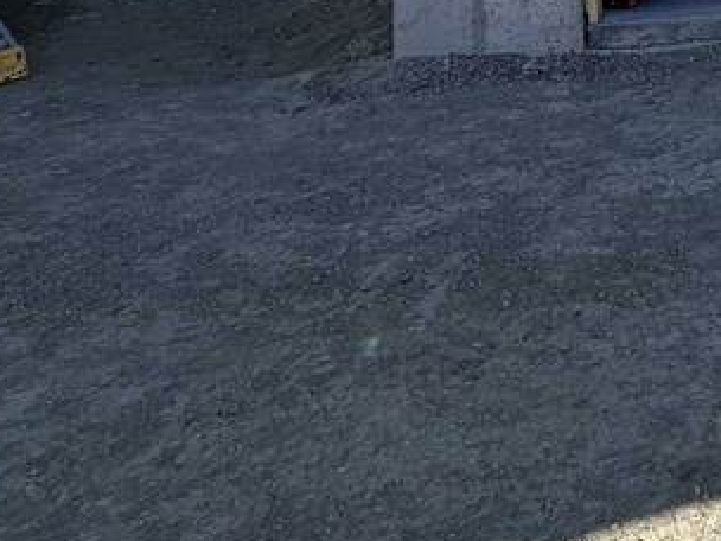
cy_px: -318
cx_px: 880
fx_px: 1229
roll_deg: +2.7
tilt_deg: +4.4
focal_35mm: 59
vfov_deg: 20.4
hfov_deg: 28.2
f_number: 2.2
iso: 32
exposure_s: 1/770
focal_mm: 2.22
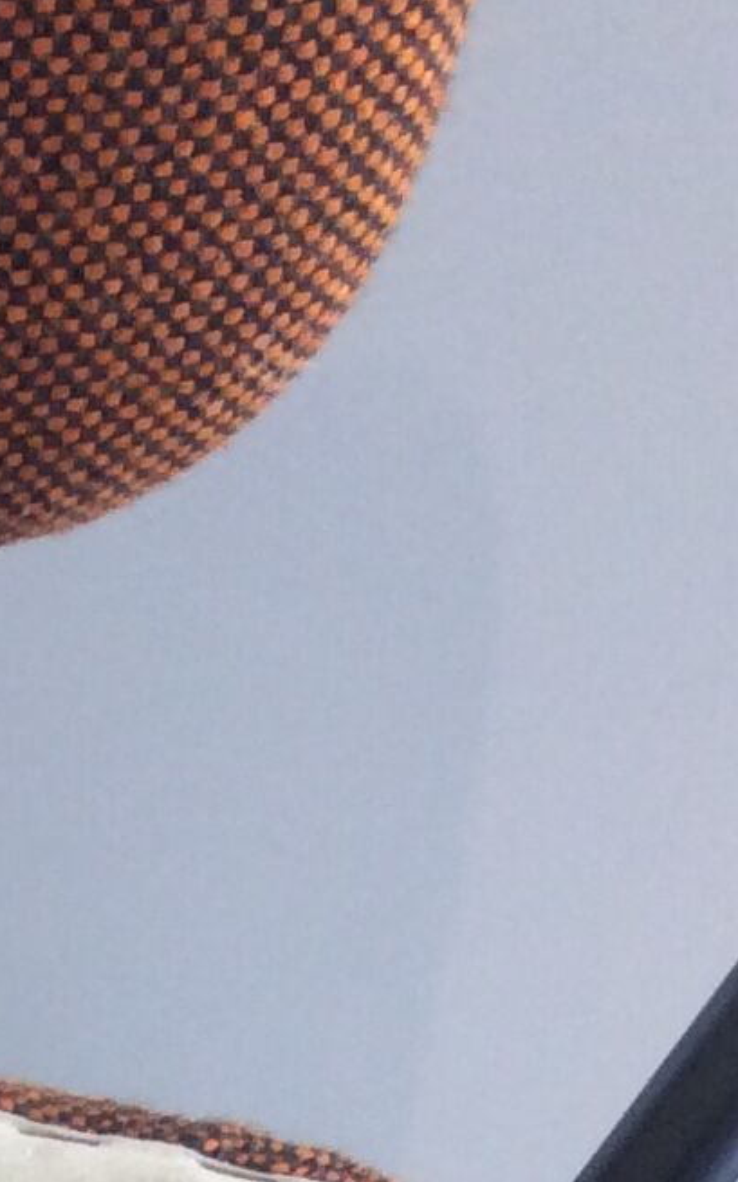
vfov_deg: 14.0
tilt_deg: -58.4
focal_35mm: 134
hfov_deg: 9.0
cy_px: 2092
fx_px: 4315
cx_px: -947
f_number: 2.4
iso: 50
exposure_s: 1/25
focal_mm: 3.3
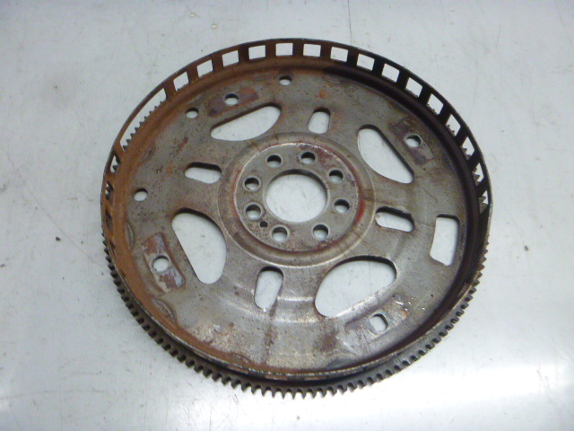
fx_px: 481
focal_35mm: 29
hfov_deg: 61.7
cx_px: 287
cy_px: 216
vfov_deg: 48.2
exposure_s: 1/30
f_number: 4.1
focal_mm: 5.2
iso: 400
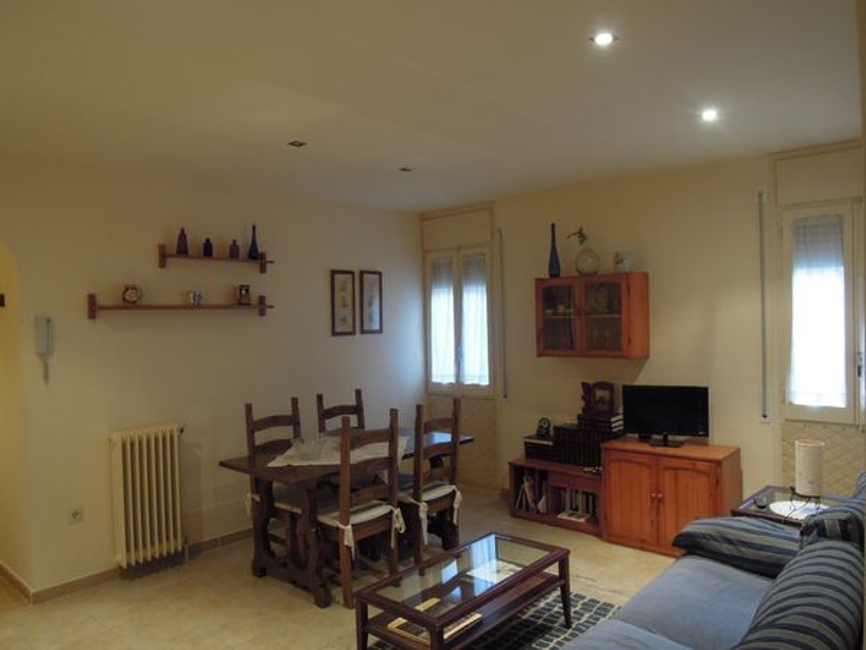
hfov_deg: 71.6
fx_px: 600
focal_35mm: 24
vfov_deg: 56.8
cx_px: 433
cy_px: 325
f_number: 2.8
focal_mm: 4.3
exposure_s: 1/25
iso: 400
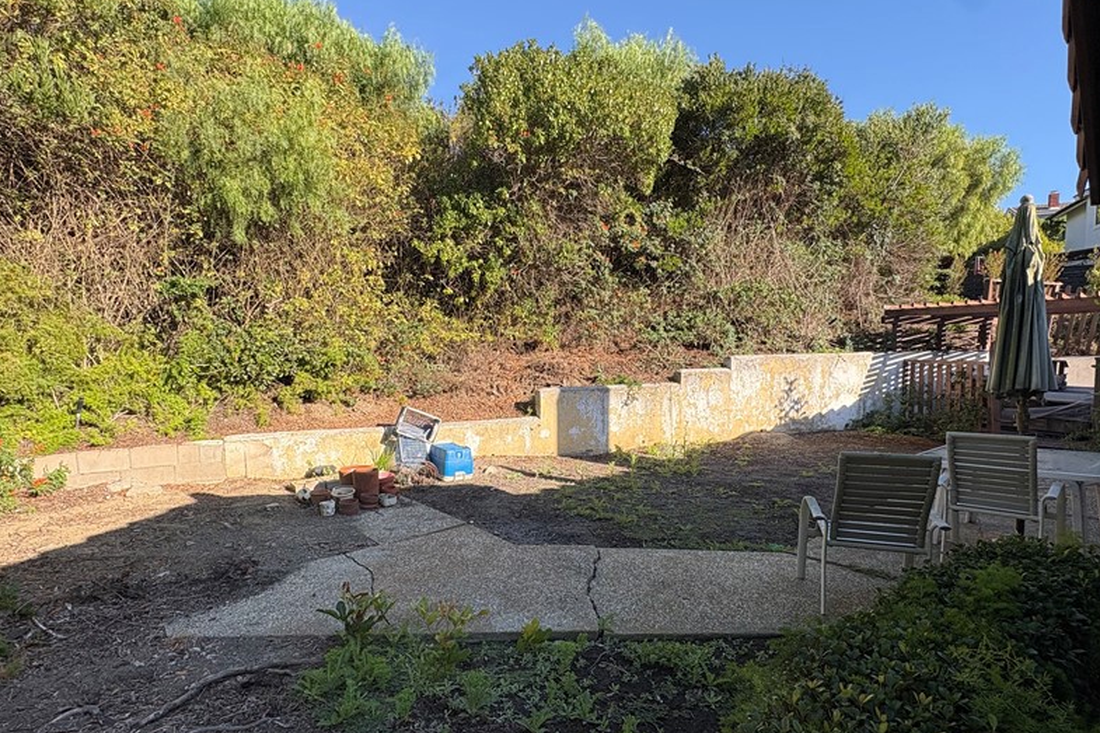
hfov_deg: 86.9
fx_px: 580
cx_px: 552
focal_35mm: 19
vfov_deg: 64.3
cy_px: 409
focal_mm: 2.22
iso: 40
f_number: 2.2
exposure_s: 1/713
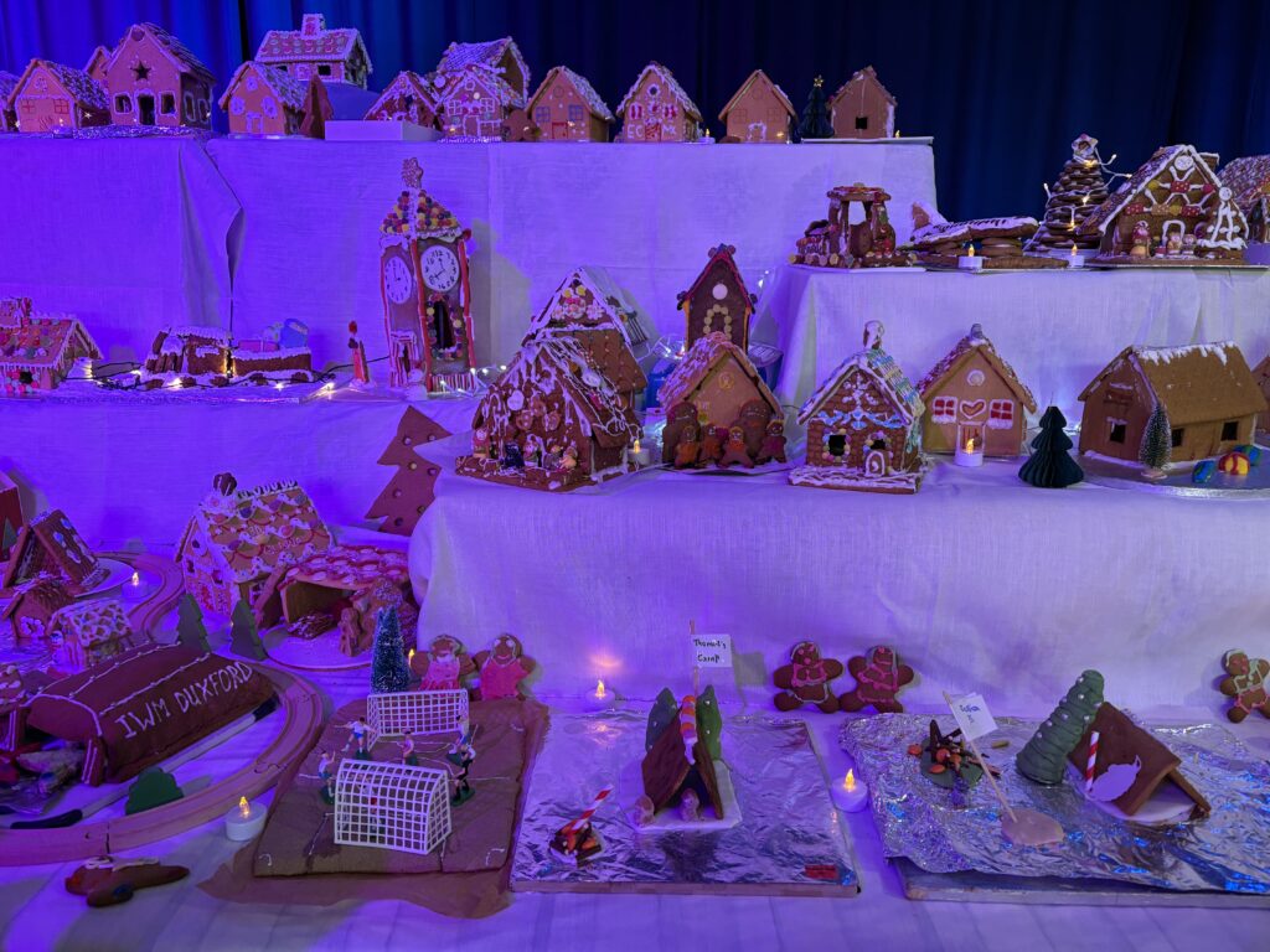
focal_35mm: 26
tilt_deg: -14.4
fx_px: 954
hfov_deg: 67.3
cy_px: 476
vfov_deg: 53.1
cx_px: 635
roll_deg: +0.1
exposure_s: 1/60
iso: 160
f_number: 1.6
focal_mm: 5.96
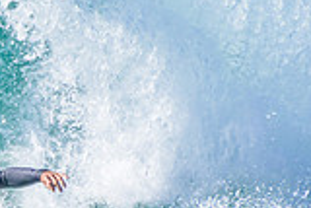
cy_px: 151
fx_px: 31335
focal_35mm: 3624
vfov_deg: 0.4
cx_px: -243
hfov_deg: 0.6
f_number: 11
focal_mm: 1000
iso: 1800
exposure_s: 1/2000
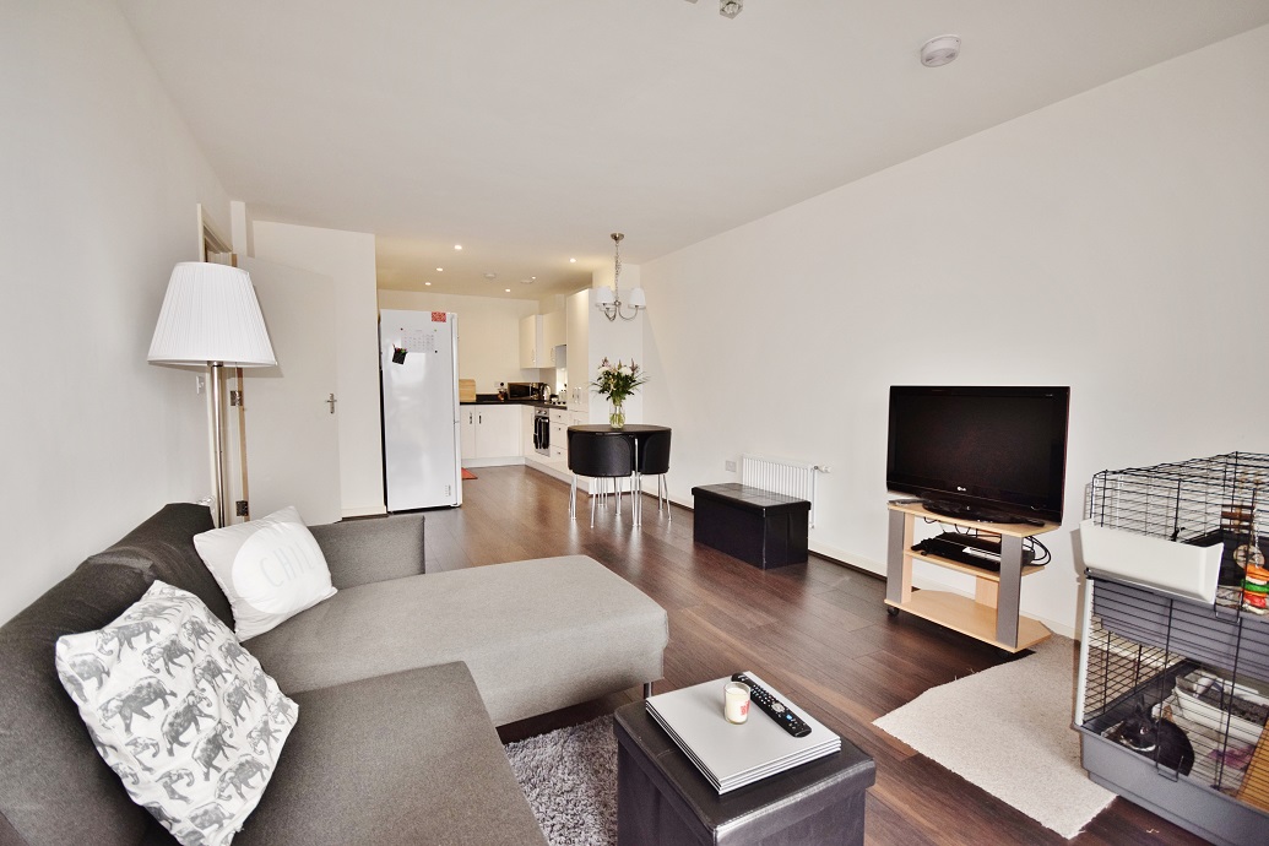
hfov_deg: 100.4
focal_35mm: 15
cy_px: 423
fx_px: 529
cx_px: 634
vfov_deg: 77.3
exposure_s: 1/80
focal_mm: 10
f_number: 4.5
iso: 800
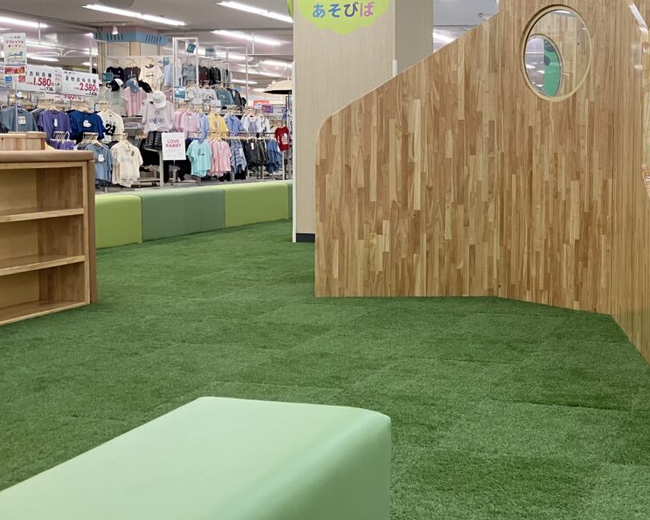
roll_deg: -0.7
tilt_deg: -2.3
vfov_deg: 31.9
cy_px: 194
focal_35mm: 47
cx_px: 550
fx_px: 904
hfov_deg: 37.6
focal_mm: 3.99
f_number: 1.8
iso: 64
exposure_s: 1/60
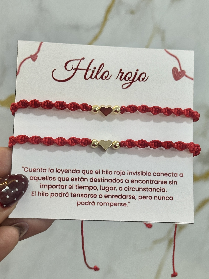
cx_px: 104
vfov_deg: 39.7
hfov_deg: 30.3
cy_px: 140
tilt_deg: -33.2
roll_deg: -4.6
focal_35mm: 48
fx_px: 386
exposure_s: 1/60
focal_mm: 6.86
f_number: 1.78
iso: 100
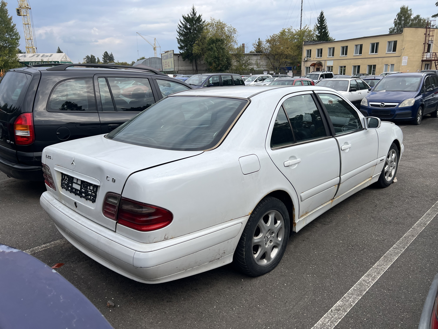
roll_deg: +0.9
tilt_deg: -14.4
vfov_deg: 53.1
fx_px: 329
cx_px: 219
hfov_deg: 67.3
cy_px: 164
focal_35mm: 26
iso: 50
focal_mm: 5.7
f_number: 1.5
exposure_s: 1/1553
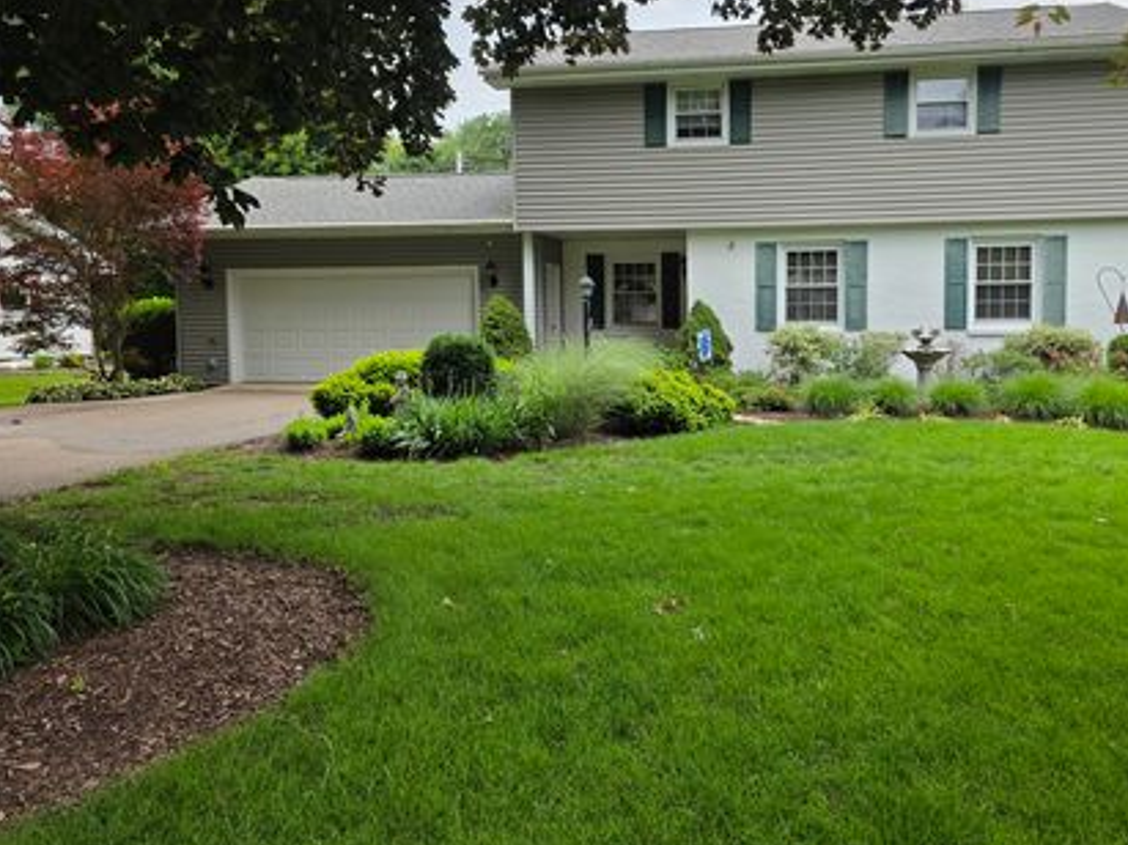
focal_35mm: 28
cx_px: 681
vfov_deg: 49.7
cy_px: 383
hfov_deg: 62.9
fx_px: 912
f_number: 1.7
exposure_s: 1/2686
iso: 80
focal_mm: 6.3
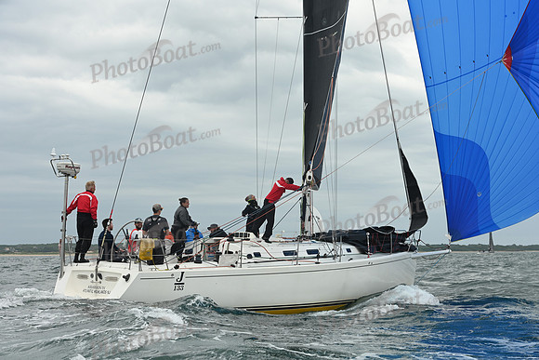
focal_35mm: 70
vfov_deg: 19.5
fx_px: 1048
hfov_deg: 28.8
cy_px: 180
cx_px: 270
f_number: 9
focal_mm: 70
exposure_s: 1/800
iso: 400
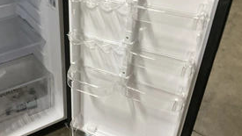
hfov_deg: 43.5
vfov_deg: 26.0
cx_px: 70
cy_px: 58
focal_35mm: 46
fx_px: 295
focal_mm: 3
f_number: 1.8
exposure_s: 1/30
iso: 250
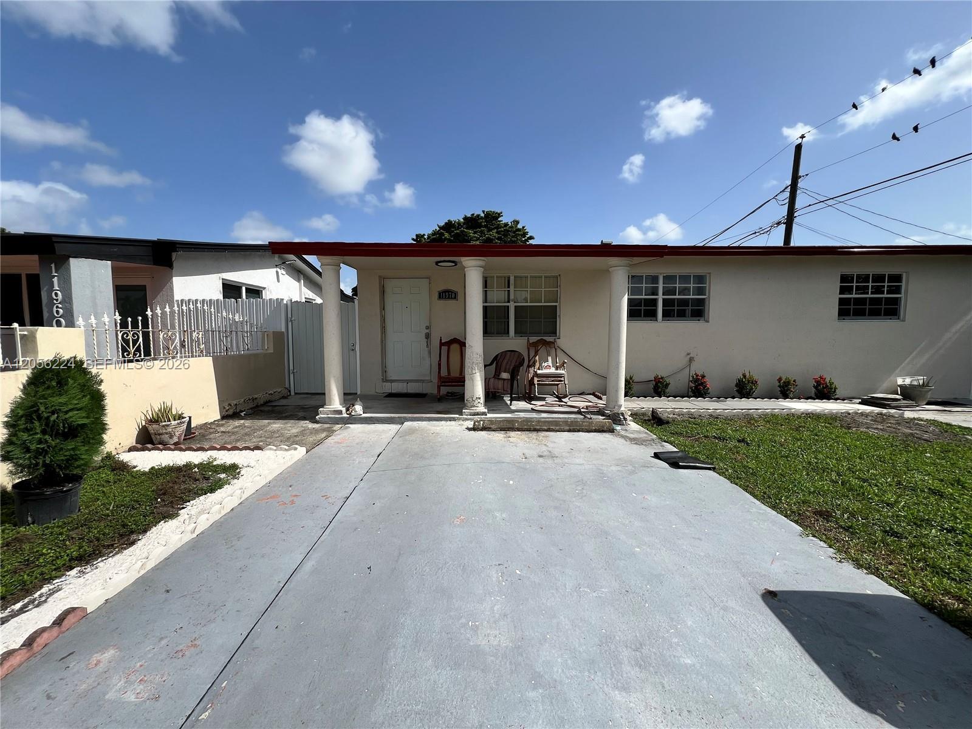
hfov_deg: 106.2
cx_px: 486
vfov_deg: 89.9
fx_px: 365
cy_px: 364
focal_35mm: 13
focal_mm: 1.57
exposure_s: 1/1980
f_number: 1.8
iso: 32
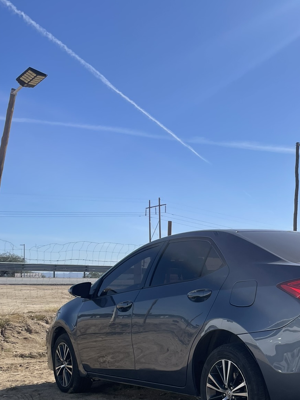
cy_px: 284
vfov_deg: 40.4
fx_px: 532
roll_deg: -0.9
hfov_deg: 30.3
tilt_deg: -2.3
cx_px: 264
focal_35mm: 46
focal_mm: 4.2
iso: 32
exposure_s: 1/5556
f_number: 1.6
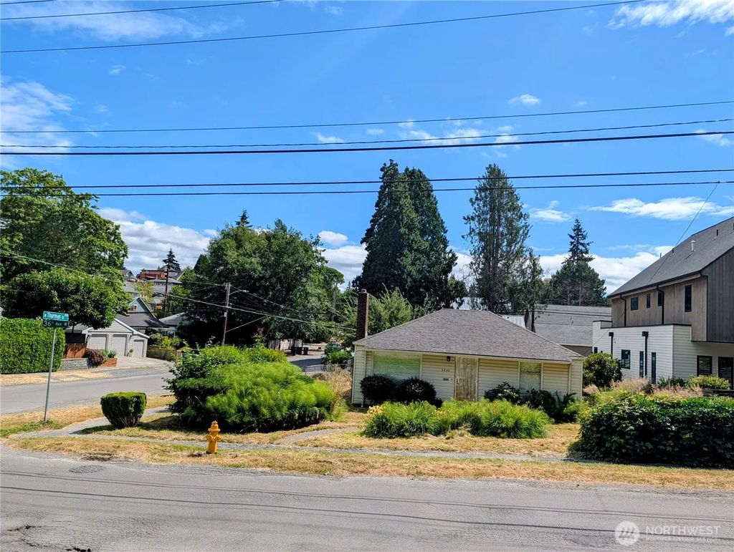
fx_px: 510
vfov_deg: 56.9
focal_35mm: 24
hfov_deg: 71.5
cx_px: 367
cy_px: 276
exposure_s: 1/1715
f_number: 1.68
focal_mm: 6.9
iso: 21
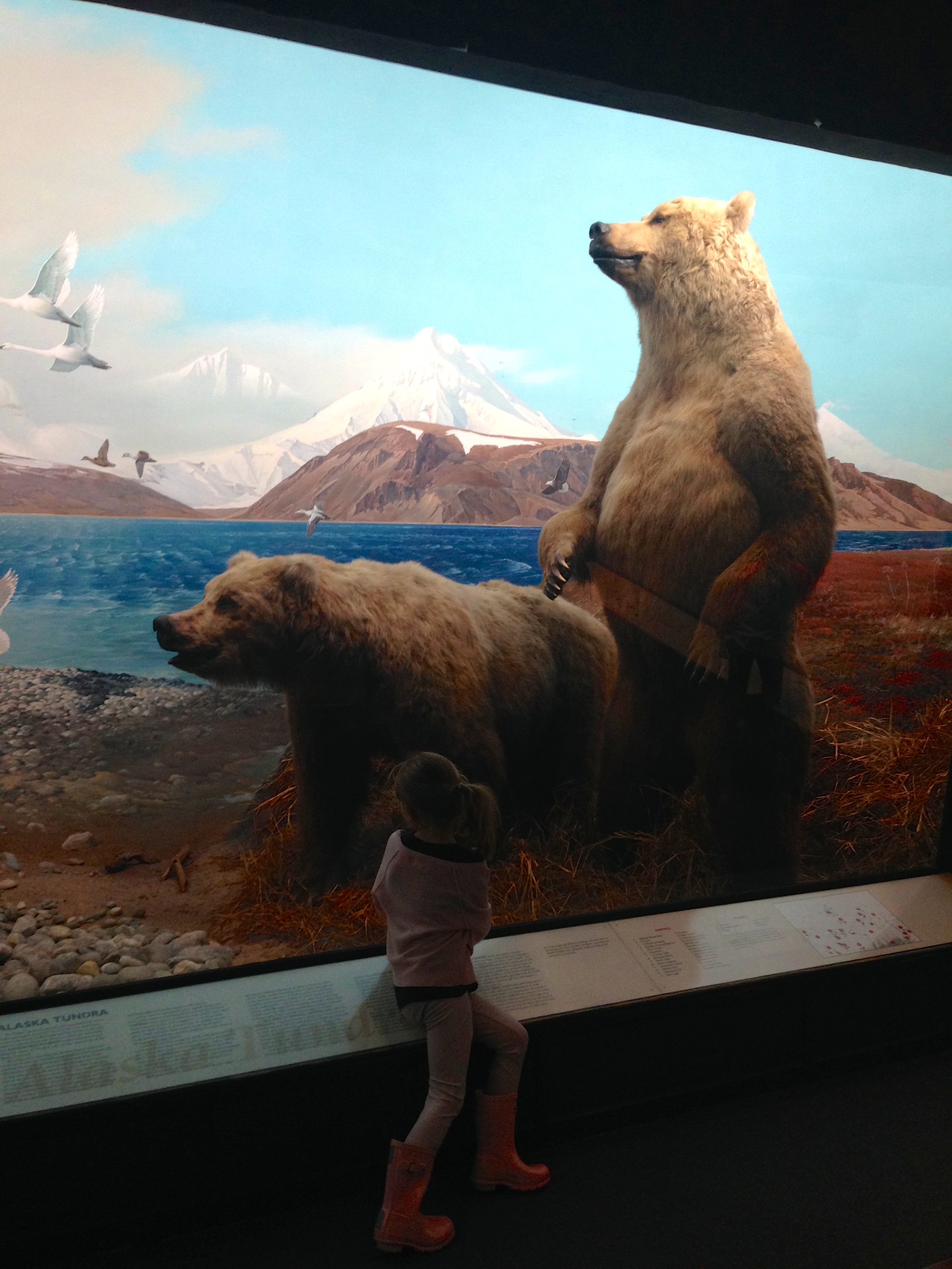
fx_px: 1210
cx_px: 476
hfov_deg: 42.9
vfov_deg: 55.4
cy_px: 634
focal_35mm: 33
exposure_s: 1/20
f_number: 2.4
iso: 100
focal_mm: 4.12
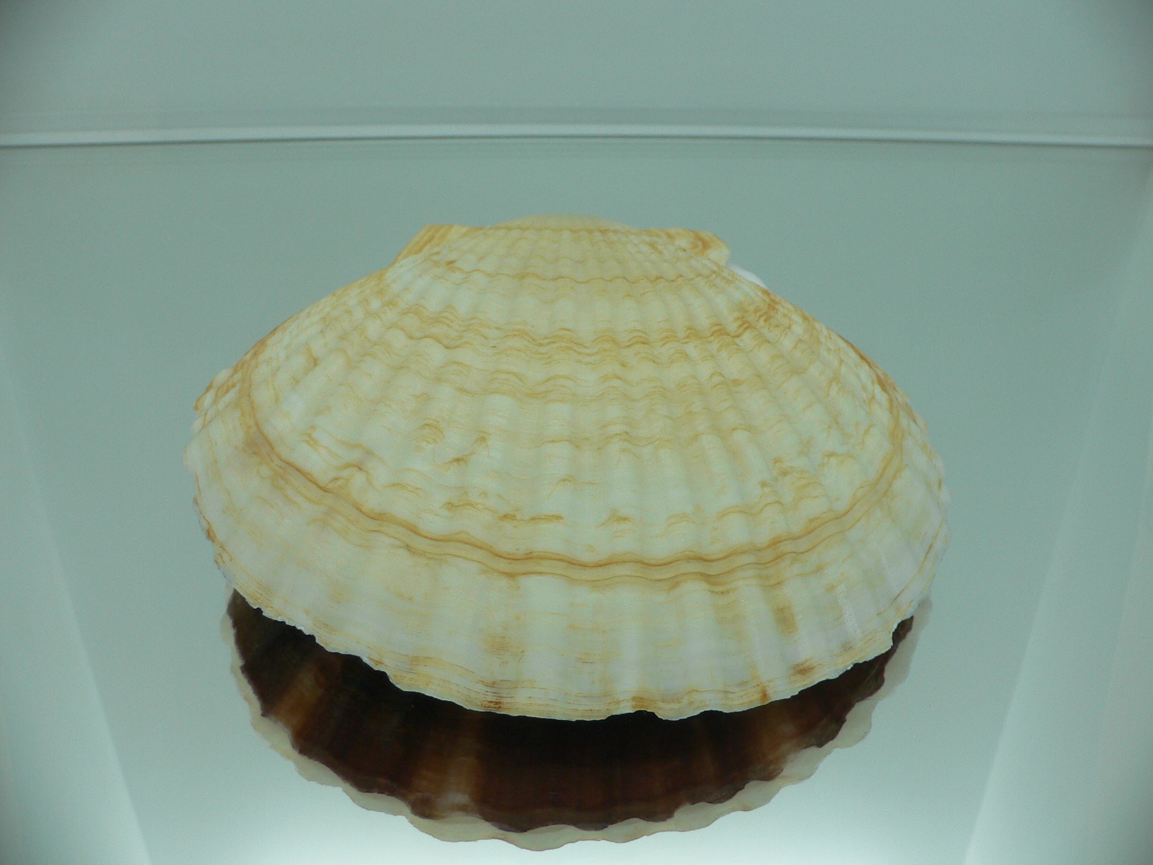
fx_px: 1166
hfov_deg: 52.6
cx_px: 576
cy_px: 432
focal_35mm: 35
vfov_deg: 40.7
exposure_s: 1/60
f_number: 2.8
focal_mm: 4.6
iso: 80
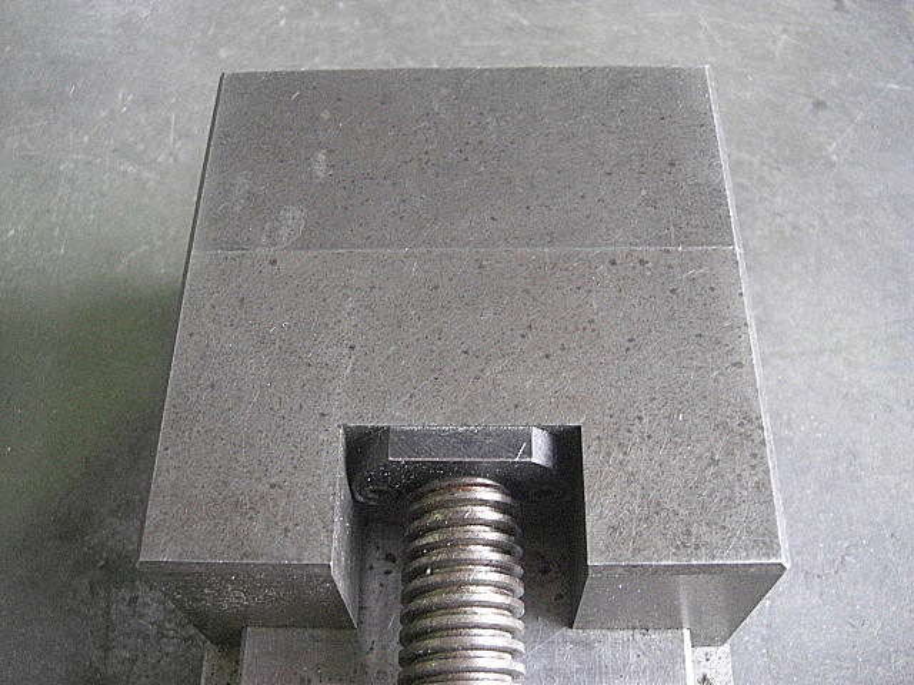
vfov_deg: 37.7
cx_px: 457
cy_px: 342
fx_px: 1003
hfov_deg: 49.0
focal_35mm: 38
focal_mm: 7.9
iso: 800
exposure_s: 1/25
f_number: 2.8
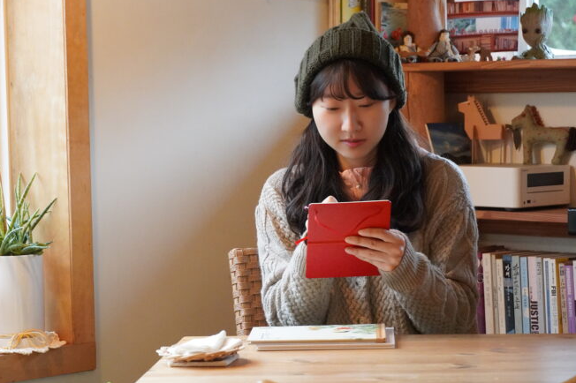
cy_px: 172
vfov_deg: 11.8
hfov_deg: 17.6
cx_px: 279
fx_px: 1855
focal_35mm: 116
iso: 6400
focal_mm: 70
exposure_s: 1/160
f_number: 5.6
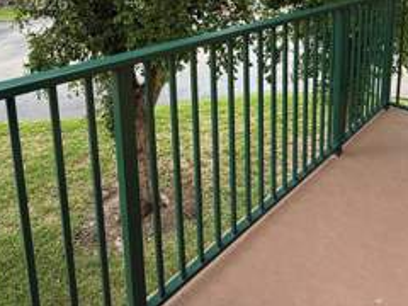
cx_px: 224
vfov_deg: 43.1
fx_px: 330
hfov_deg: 63.3
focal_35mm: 28
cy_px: 3
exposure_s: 1/255
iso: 64
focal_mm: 2.22
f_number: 2.2
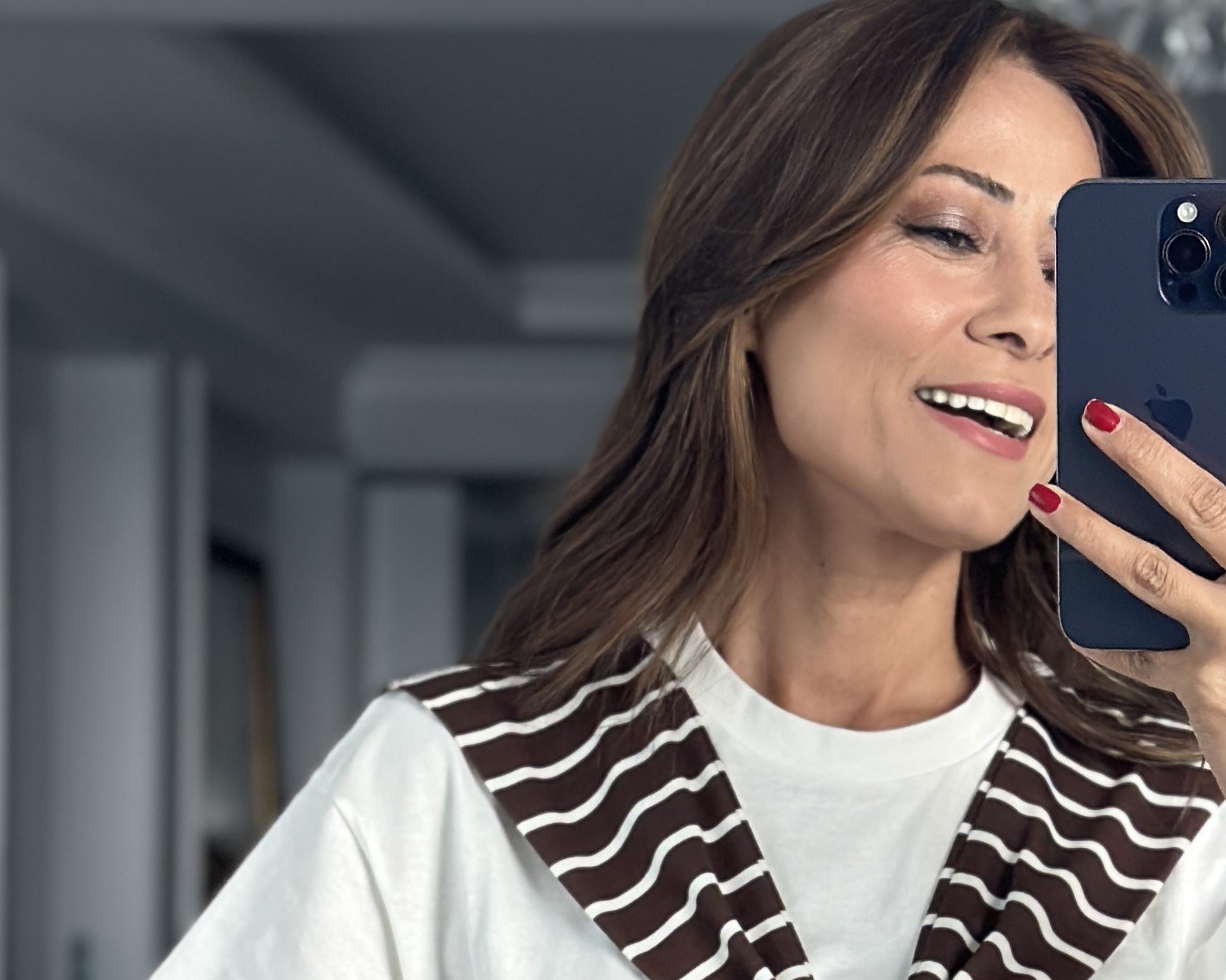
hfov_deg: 14.5
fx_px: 4826
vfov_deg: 11.5
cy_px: 1009
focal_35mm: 133
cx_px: 797
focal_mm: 6.86
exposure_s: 1/149
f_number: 1.78
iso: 125
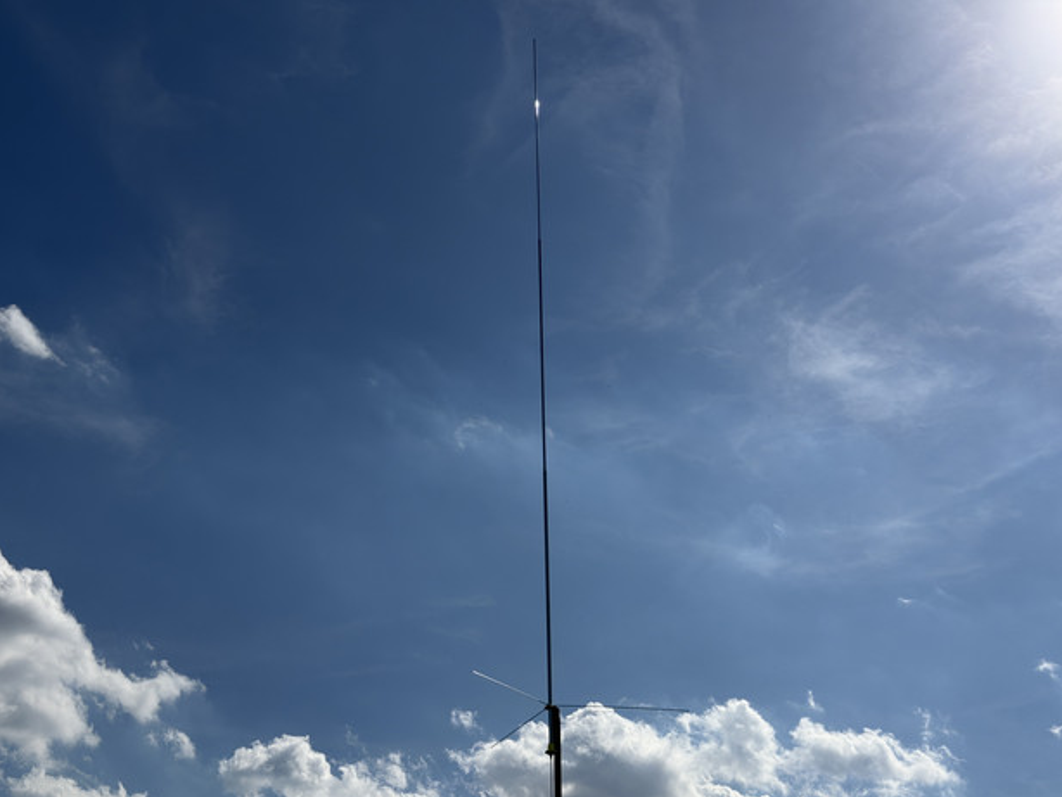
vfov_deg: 29.1
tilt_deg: +32.1
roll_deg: -0.8
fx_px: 1535
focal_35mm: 50
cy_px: 401
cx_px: 538
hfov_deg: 38.2
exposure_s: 1/27778
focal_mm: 6.76
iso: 80
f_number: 1.78
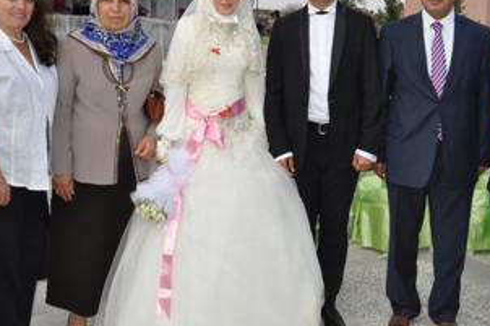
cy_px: 127
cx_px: 299
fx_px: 667
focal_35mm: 49
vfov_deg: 27.4
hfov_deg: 40.2
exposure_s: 1/200
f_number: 7.1
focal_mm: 22
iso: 200
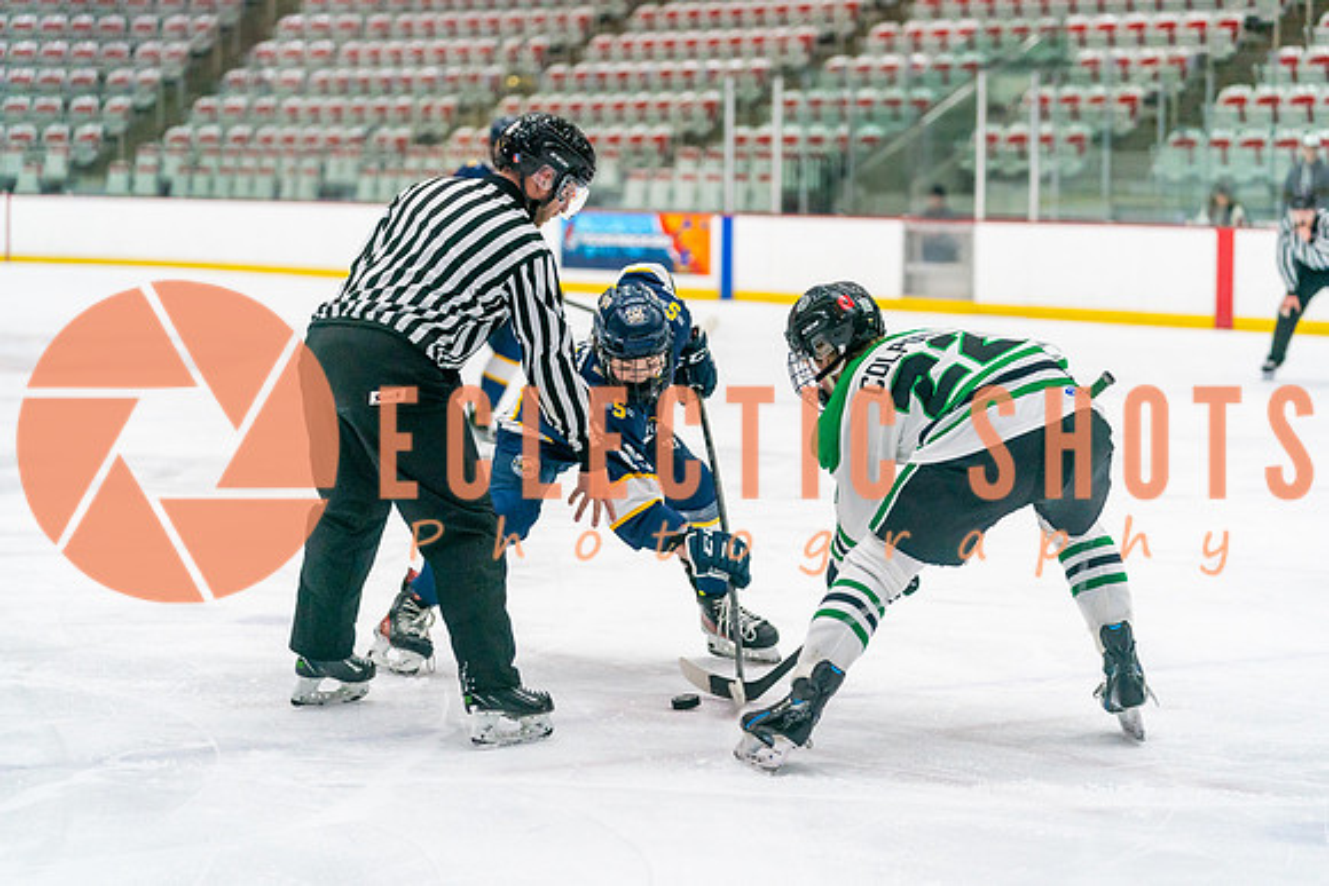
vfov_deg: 14.3
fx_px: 3545
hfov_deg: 21.2
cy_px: 443
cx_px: 664
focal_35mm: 96
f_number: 2.8
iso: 3200
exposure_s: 1/1250
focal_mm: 96
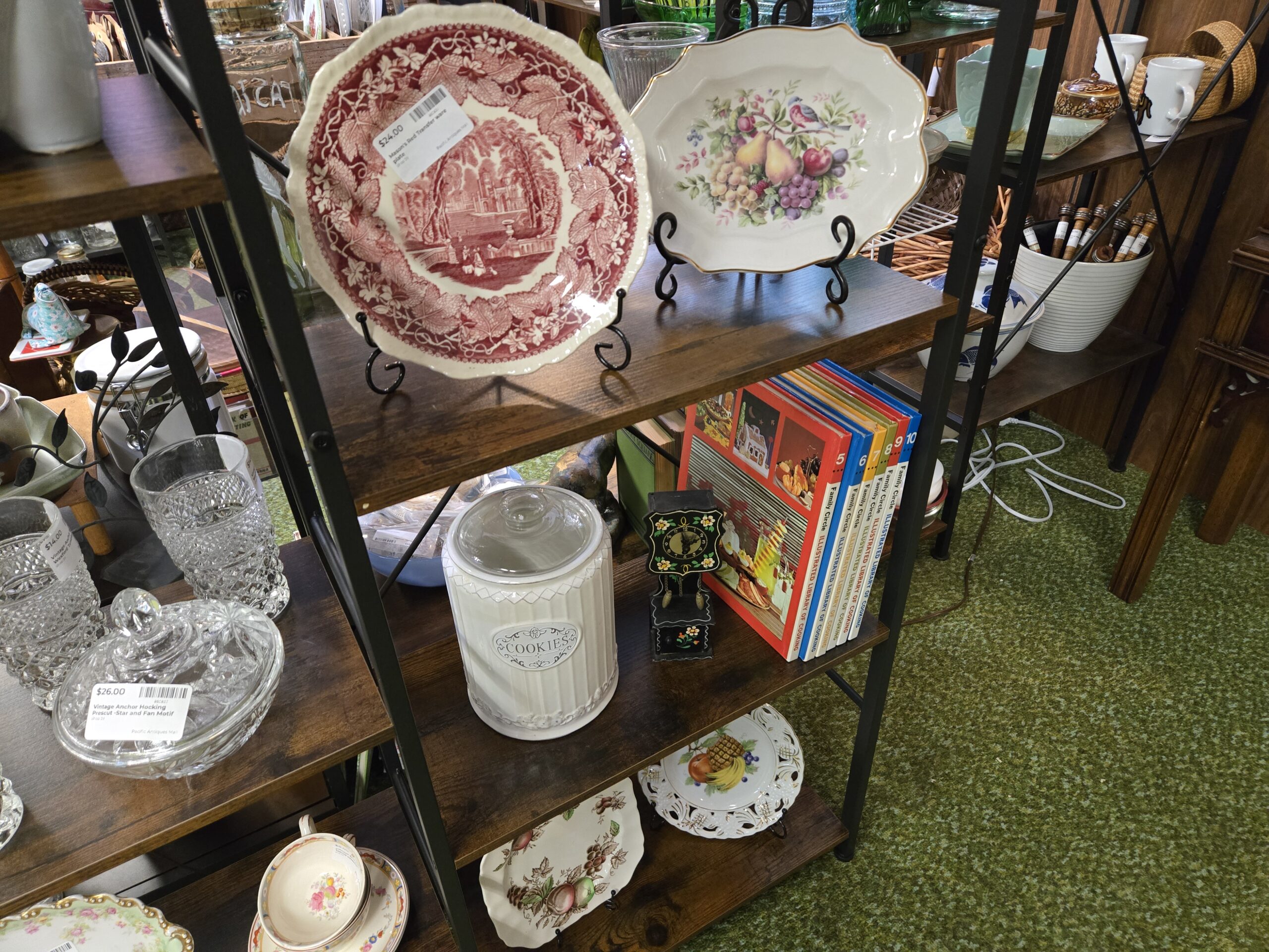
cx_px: 634
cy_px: 476
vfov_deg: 58.9
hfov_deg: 73.9
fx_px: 843
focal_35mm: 23
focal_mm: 5.4
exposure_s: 1/60
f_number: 1.8
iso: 640
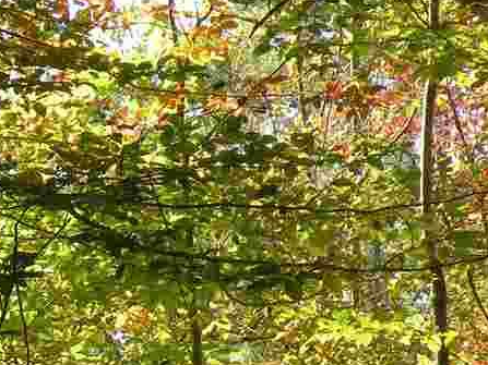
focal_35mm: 341
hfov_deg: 5.8
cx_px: -69
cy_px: 500
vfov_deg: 4.3
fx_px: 4806
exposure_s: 1/108
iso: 64
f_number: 4.5
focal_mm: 21
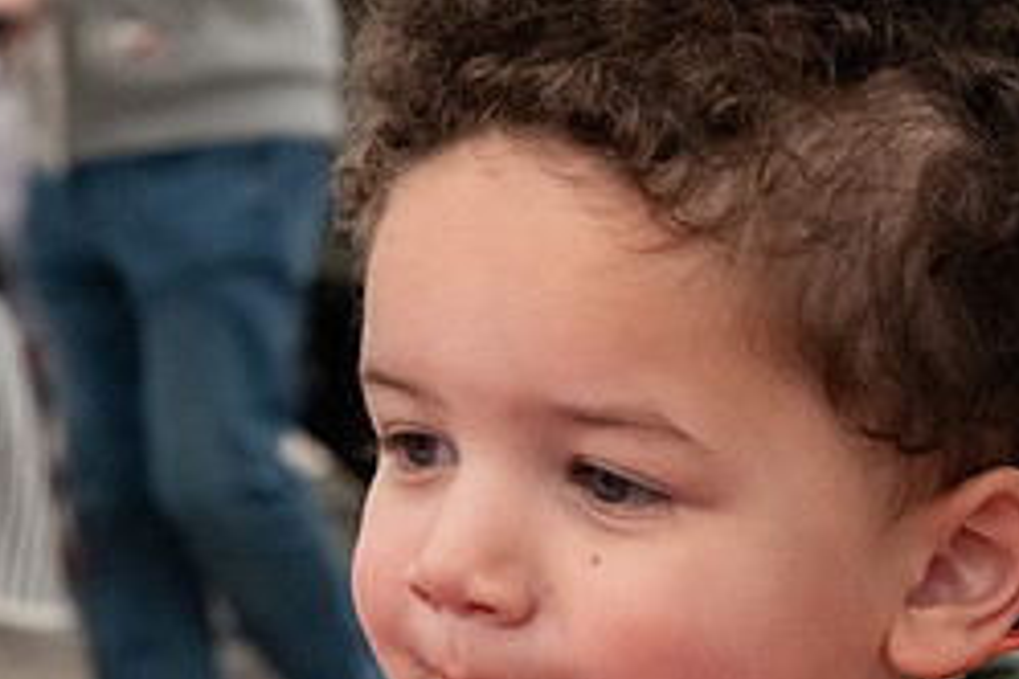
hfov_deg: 12.6
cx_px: 581
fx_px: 4613
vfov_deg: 8.4
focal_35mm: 163
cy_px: 620
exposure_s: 1/320
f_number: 8
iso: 4500
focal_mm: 70
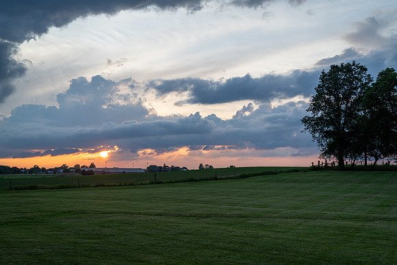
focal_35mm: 50
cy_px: 132
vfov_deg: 27.0
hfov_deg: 39.6
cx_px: 198
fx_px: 551
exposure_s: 1/200
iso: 100
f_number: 6.3
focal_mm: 50
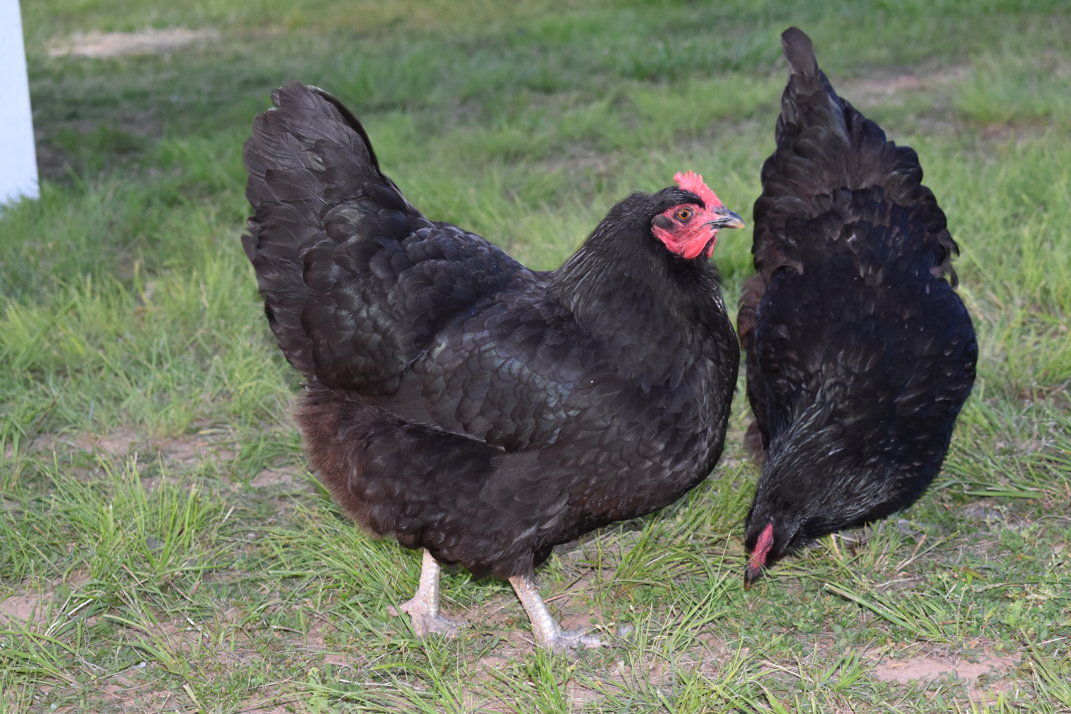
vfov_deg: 16.6
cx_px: 536
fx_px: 2454
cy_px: 357
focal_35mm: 82
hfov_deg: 24.6
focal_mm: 55
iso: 800
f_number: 5.6
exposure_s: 1/60
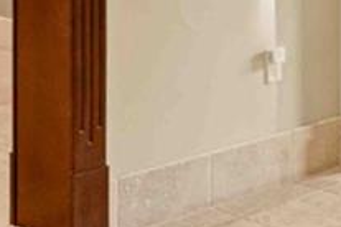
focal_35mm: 116
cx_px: 86
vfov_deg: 11.0
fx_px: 1099
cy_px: -179
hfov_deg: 17.5
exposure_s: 1/3
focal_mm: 10
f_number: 8
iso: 100
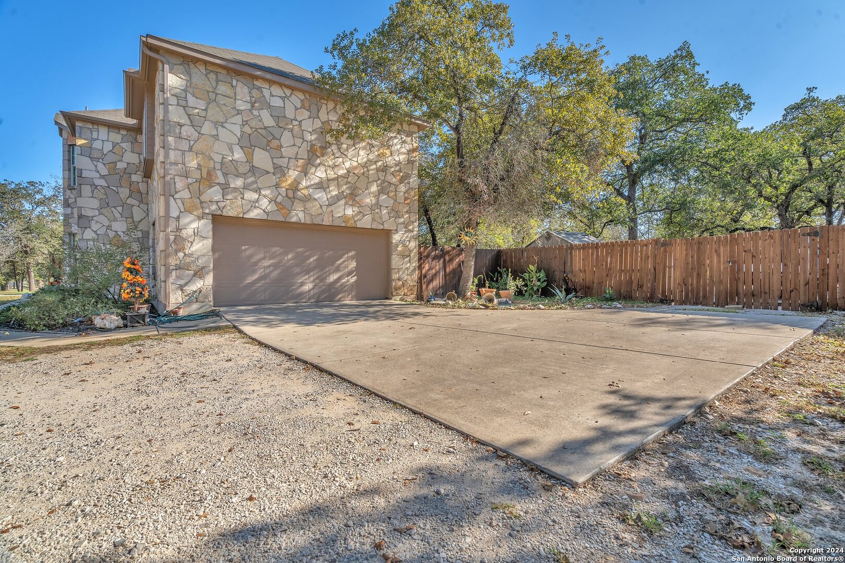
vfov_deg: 73.7
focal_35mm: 16
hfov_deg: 96.7
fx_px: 376
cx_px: 422
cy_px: 282
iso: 125
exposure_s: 1/40
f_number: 10
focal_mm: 16
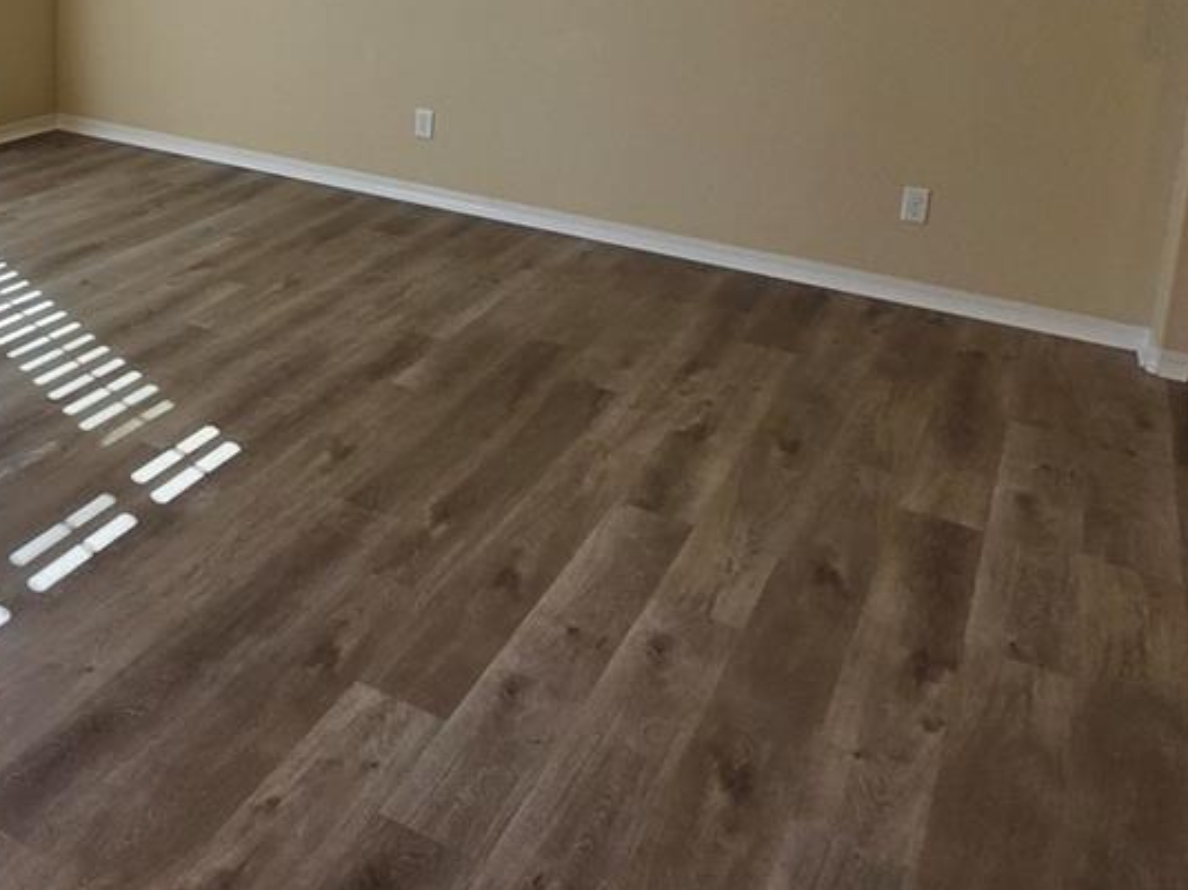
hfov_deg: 48.6
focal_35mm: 35
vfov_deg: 37.9
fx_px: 1201
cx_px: 184
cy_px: 87
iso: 100
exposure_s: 1/287
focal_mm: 2.2
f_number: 2.2
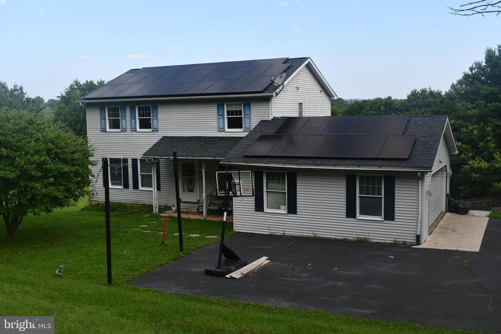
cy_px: 167
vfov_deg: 35.9
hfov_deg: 51.9
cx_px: 250
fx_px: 515
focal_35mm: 37
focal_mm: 25
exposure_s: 1/250
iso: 160
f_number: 8
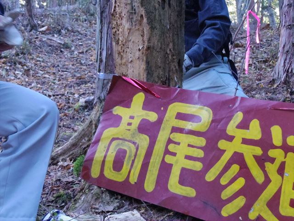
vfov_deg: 26.6
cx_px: 147
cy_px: 110
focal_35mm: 55
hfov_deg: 34.9
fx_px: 467
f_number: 4
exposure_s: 1/80
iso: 4000
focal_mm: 11.9
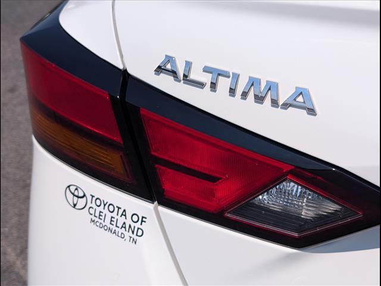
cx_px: 190
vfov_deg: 29.7
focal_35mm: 49
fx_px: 539
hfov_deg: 38.9
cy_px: 143
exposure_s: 1/2500
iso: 30
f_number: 1.68
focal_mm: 6.9
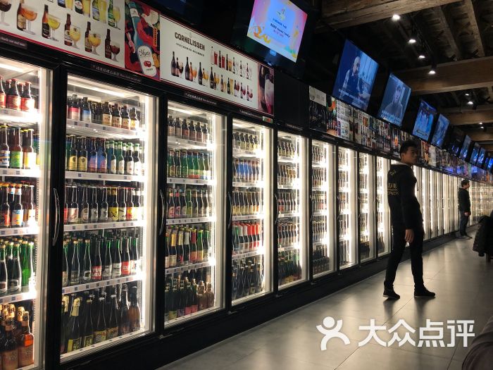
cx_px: 246
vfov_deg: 48.2
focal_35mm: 29
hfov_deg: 61.7
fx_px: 413
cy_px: 185
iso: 32
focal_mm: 3.99
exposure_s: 1/25
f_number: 1.8
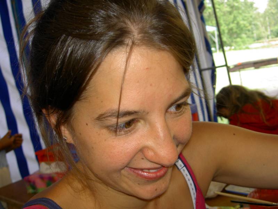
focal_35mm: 44
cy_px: 104
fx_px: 353
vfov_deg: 32.9
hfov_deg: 42.9
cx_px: 139
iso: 100
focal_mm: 9
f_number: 2.9
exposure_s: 1/60
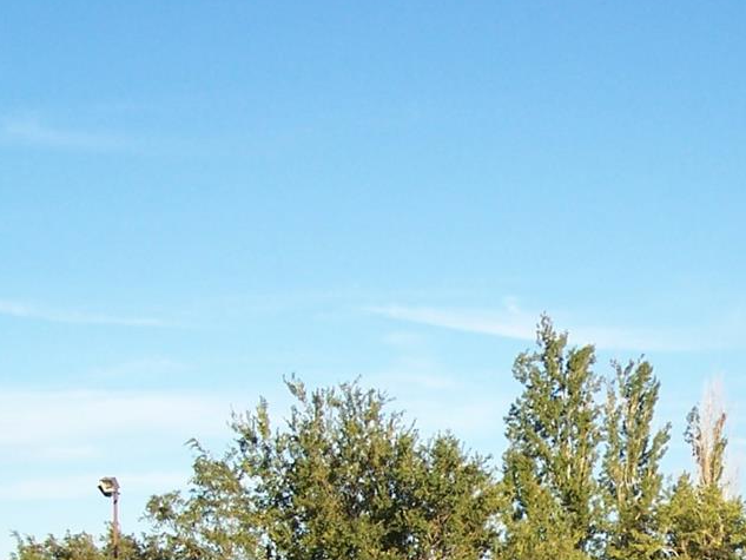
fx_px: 1940
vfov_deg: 16.0
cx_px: 669
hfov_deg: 21.3
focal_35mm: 90
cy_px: 611
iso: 80
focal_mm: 6.3
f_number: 2.8
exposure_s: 1/500
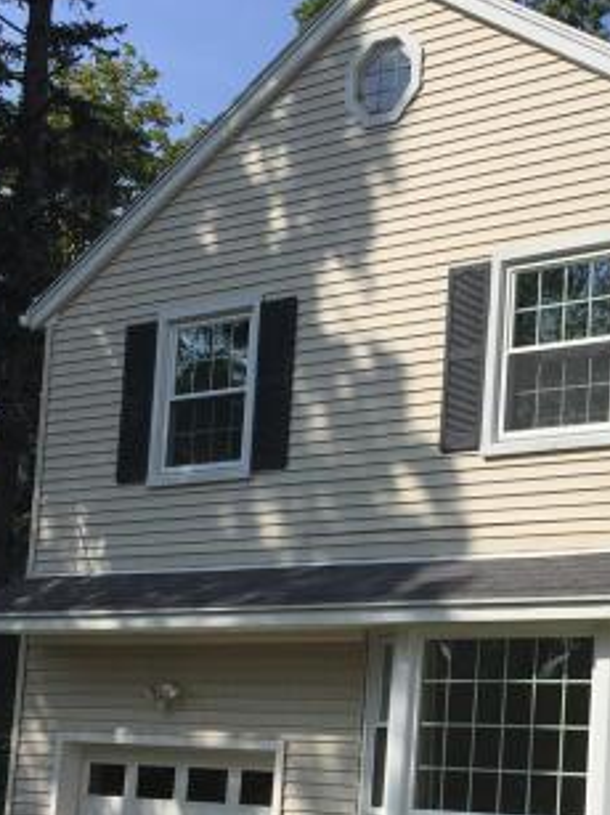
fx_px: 1599
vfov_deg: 28.2
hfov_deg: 21.2
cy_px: 608
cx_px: 536
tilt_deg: +4.4
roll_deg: -3.7
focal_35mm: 68
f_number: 2.2
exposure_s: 1/3049
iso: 32
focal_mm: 4.15
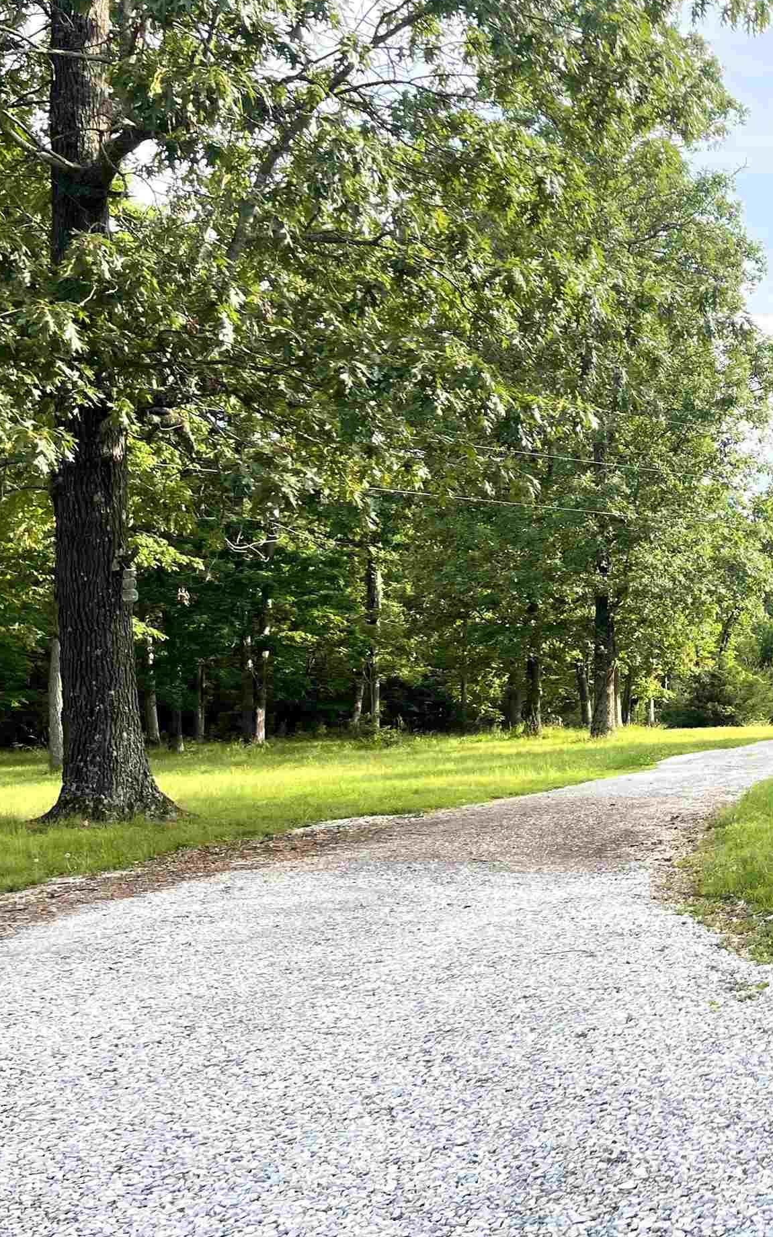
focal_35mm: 46
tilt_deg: -1.9
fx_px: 1551
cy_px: 614
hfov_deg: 24.8
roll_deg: +0.0
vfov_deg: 43.5
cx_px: 973
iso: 50
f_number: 1.6
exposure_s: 1/775
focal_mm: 5.1
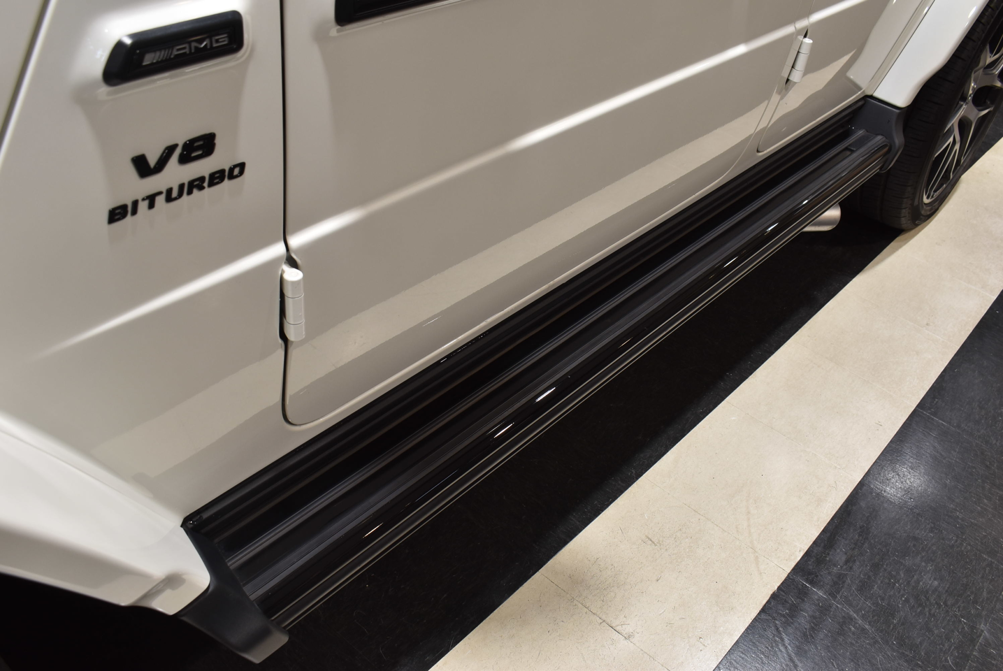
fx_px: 920
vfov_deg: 40.0
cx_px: 502
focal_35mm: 33
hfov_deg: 57.2
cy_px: 336
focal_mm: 22
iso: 320
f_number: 8
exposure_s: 1/30
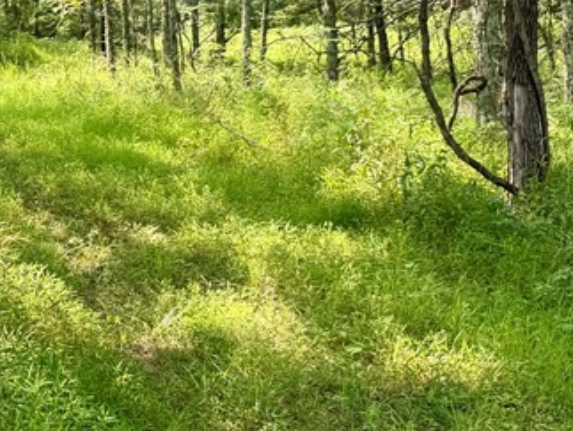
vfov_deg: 19.3
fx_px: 1259
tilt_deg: -5.7
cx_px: -184
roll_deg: +5.2
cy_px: 131
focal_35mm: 76
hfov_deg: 22.7
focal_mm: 6.76
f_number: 1.78
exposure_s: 1/695
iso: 100
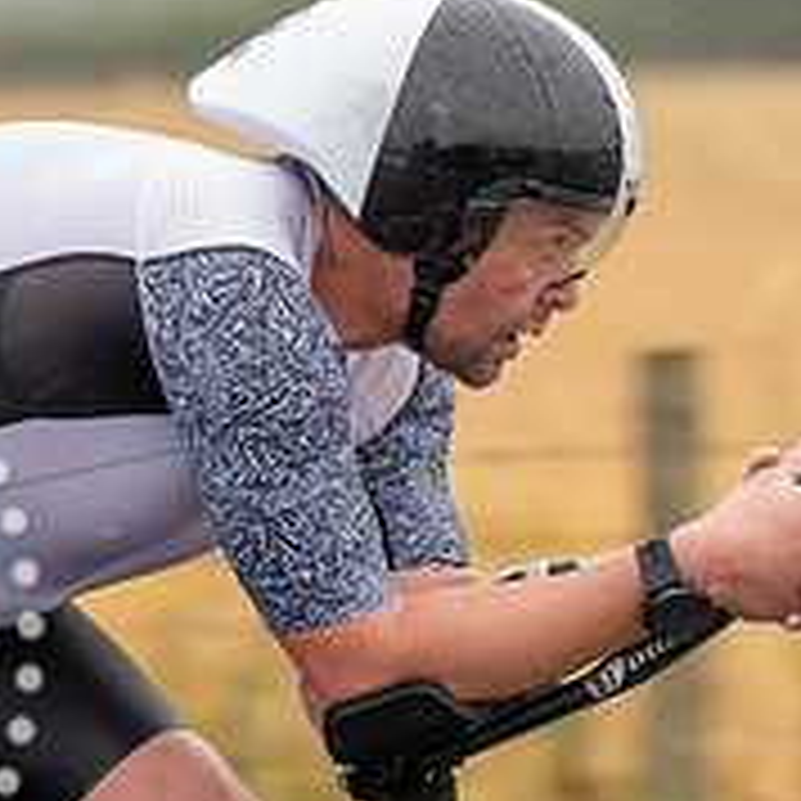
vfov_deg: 4.9
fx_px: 9294
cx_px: 320
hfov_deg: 4.9
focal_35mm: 355
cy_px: 403
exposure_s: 1/400
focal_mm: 128
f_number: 3.5
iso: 250
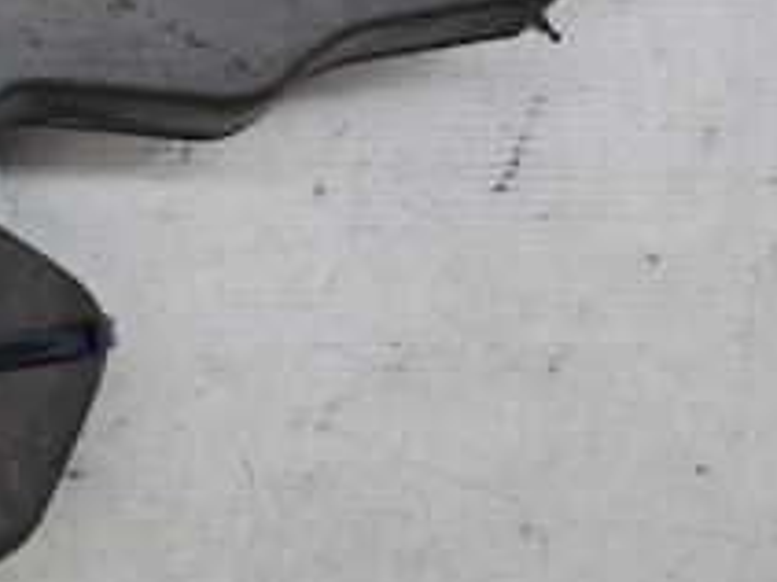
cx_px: -276
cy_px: 252
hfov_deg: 21.3
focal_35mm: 82
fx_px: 1840
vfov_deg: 18.0
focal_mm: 4
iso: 50
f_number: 1.8
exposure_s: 1/50
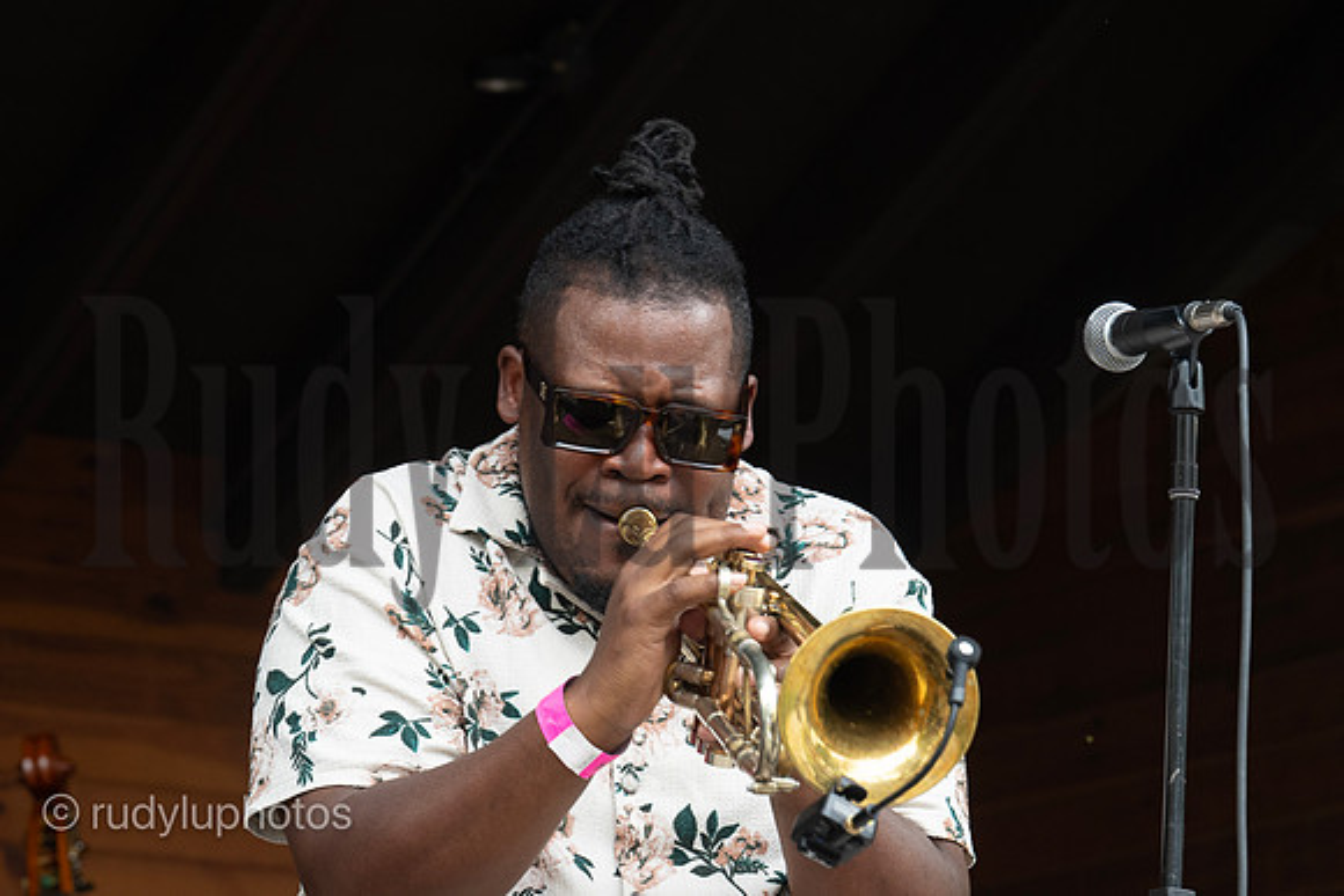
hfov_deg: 14.9
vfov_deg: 9.9
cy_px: 448
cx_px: 672
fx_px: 5153
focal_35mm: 138
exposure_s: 1/320
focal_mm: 92
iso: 800
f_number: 6.3
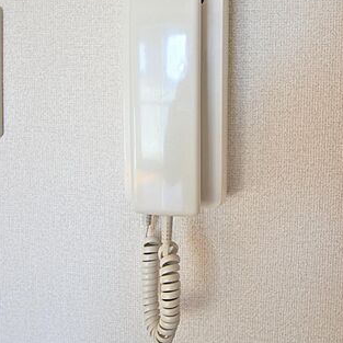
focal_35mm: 39
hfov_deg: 42.8
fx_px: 437
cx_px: 172
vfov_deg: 42.5
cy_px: 125
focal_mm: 20
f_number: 5
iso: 100
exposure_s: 1/40
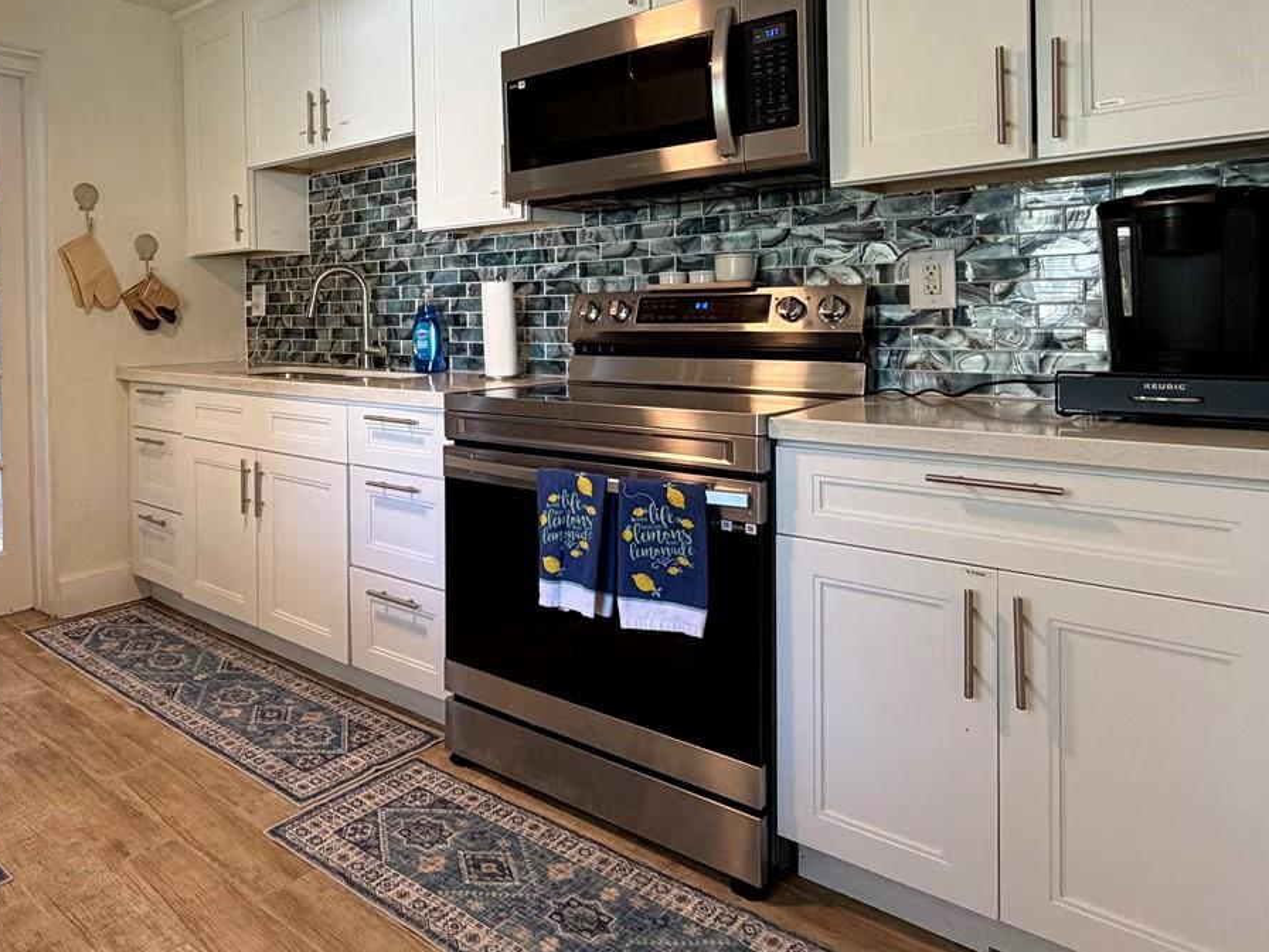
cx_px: 297
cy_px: 329
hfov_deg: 64.7
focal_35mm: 25
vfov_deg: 53.9
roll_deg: +1.5
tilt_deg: -0.8
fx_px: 916
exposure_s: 1/60
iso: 250
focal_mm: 2.22
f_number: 2.2
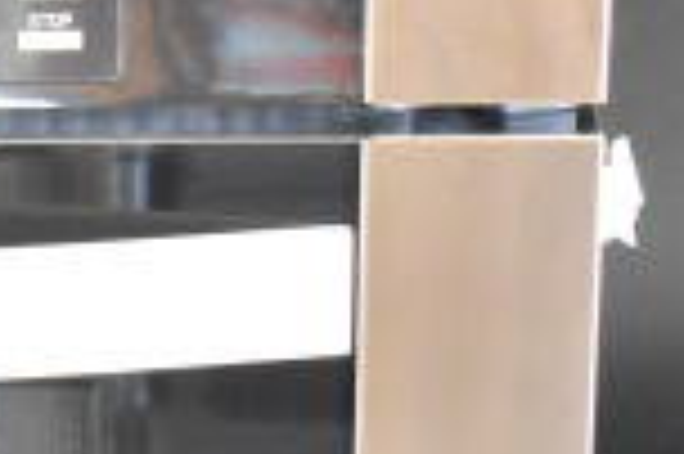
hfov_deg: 11.1
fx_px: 3322
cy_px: 470
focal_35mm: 175
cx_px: -490
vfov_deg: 7.8
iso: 11400
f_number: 4.2
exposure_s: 1/50
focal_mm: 29
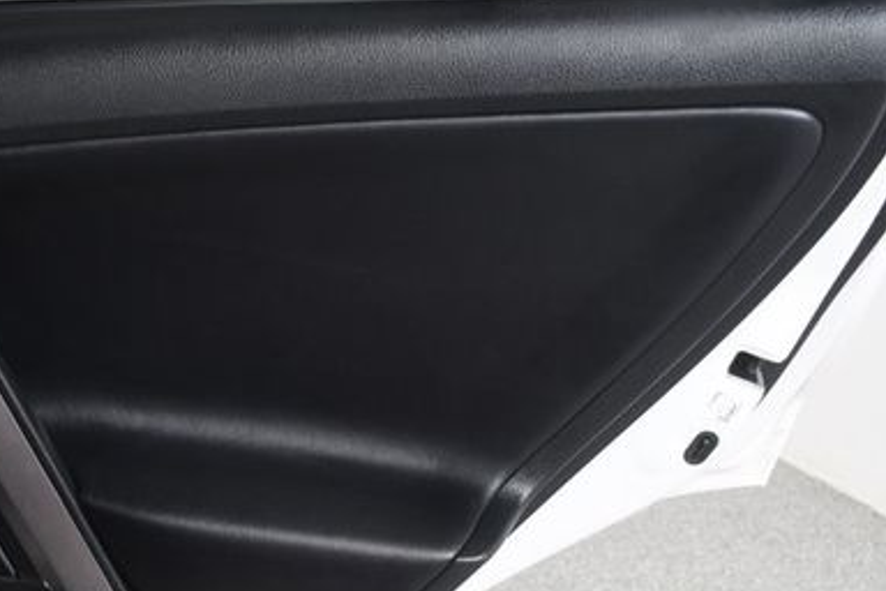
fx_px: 1354
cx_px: 150
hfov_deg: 34.9
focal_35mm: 55
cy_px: 480
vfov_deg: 24.2
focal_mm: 22
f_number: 5
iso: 100
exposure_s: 1/160
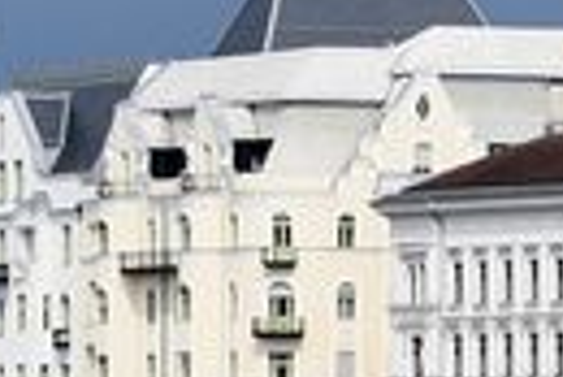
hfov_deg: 3.0
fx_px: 10693
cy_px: 176
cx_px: 433
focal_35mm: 683
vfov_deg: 2.0
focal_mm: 66
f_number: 8
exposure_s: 1/500
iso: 180
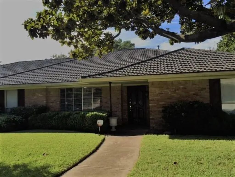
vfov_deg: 48.2
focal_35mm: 29
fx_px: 197
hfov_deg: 61.7
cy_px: 88
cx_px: 118
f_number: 2.2
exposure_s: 1/920
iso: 32
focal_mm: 4.15
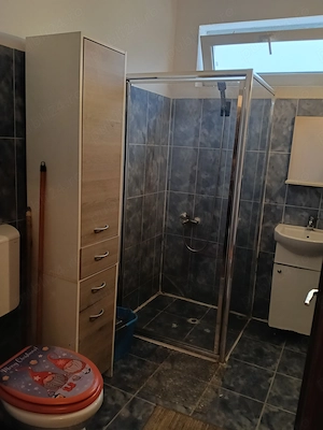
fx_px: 336
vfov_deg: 65.3
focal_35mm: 27
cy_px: 215
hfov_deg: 51.4
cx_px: 162
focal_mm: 3.98
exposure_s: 1/40
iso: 800
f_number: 1.8
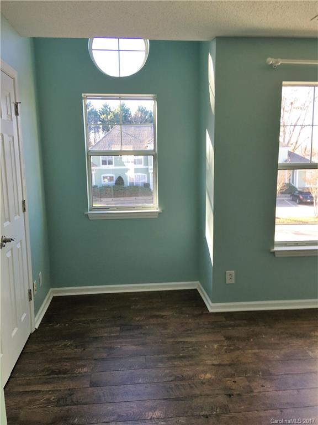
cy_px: 212
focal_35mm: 29
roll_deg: +0.0
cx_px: 159
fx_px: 355
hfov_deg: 48.2
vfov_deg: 61.7
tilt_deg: -8.1
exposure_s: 1/60
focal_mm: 4.15
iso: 25
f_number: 2.2
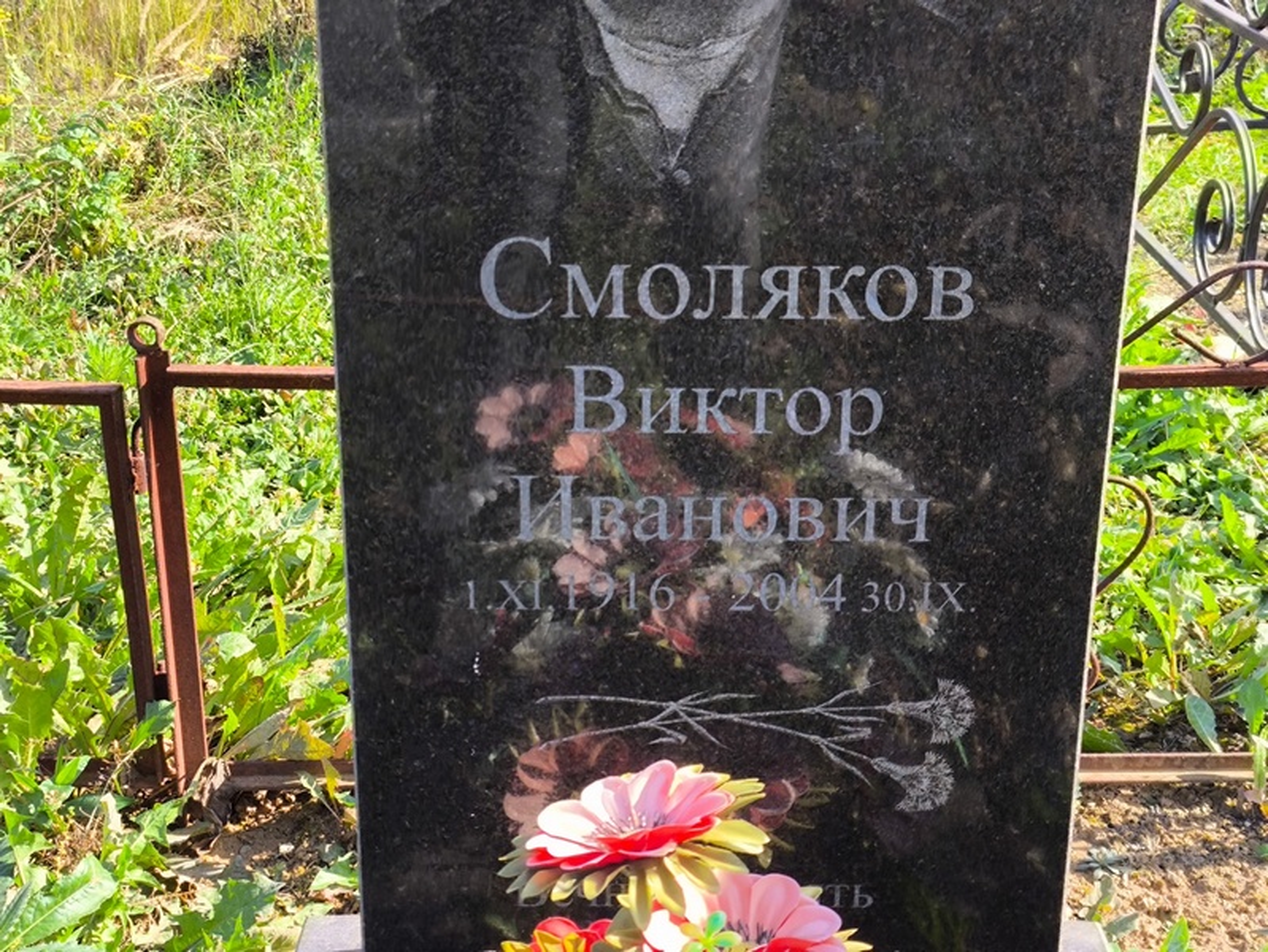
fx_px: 1832
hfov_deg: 38.2
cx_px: 634
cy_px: 476
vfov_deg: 29.1
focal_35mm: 50
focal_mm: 4.71
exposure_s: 1/324
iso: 50
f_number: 1.7
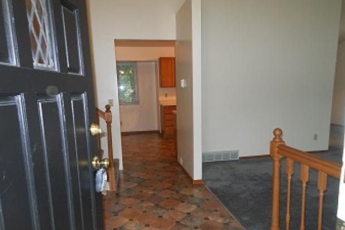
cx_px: 178
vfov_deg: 47.9
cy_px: 128
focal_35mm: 27
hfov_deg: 67.4
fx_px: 259
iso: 250
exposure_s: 1/25
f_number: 3.2
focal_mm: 4.5
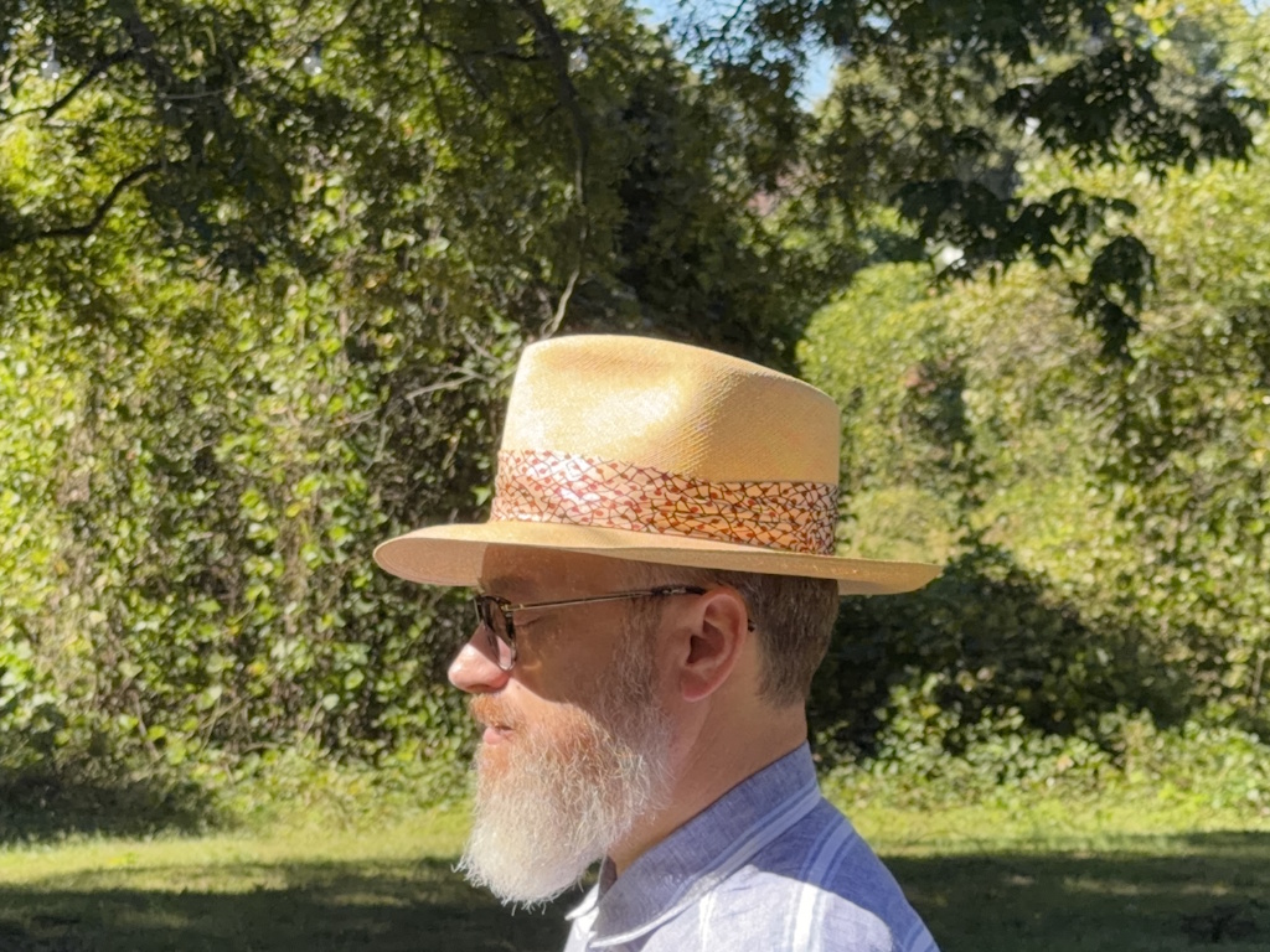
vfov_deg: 30.3
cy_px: 476
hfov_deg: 39.7
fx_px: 1761
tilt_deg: -2.6
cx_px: 635
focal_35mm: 48
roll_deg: -0.1
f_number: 1.78
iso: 80
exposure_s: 1/1377
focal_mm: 6.76
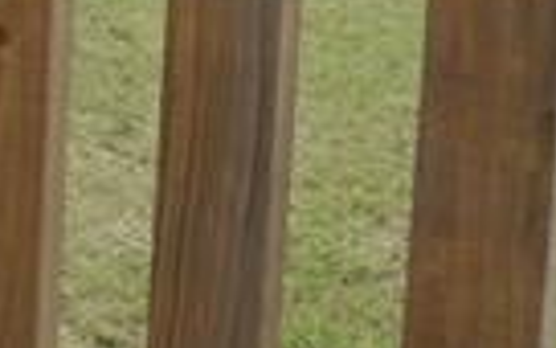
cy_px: -364
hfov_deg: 14.9
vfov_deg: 10.1
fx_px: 1801
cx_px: -503
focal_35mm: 119
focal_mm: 15.5
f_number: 9
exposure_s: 1/250
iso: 200
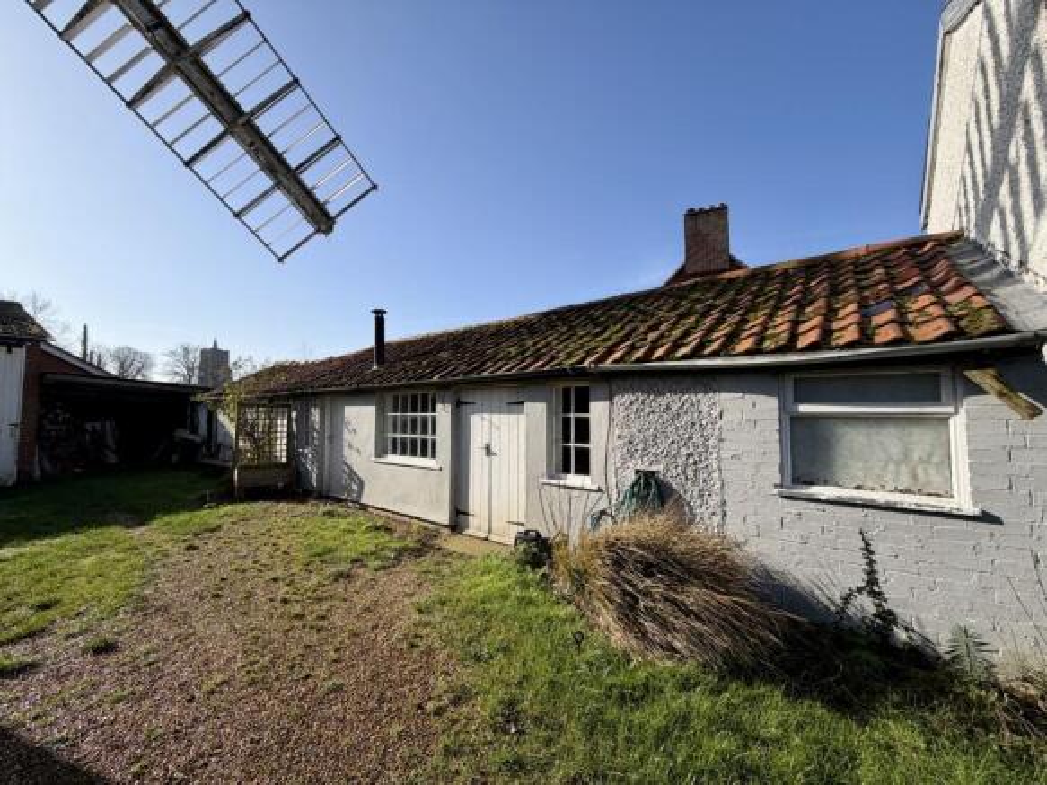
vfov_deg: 85.7
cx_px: 524
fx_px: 423
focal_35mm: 14
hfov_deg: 102.1
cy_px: 392
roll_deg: +0.9
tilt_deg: +2.9
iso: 20
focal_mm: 2.22
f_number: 2.2
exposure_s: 1/809
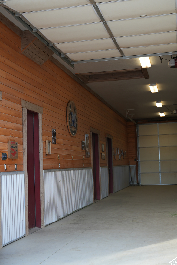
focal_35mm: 49
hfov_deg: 27.7
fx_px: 360
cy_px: 131
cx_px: 90
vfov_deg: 40.5
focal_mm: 29.8
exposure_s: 1/60
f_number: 2.8
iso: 100
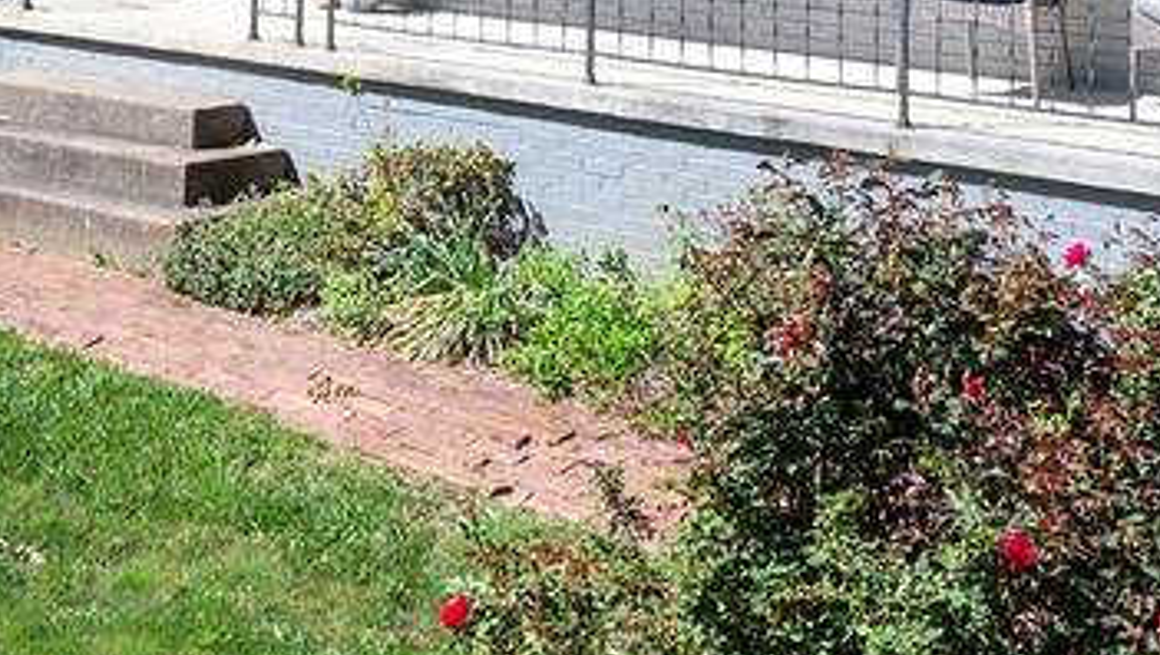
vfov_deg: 18.2
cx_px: 413
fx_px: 1878
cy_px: -243
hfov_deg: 34.1
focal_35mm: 61
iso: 400
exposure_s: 1/640
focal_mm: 16
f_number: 8
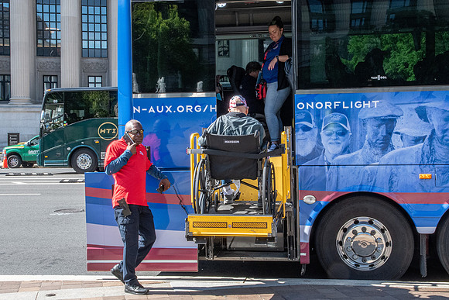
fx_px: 664
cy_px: 135
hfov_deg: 37.4
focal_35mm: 53
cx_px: 236
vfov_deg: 25.4
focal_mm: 27
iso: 1000
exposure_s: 1/125
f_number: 18
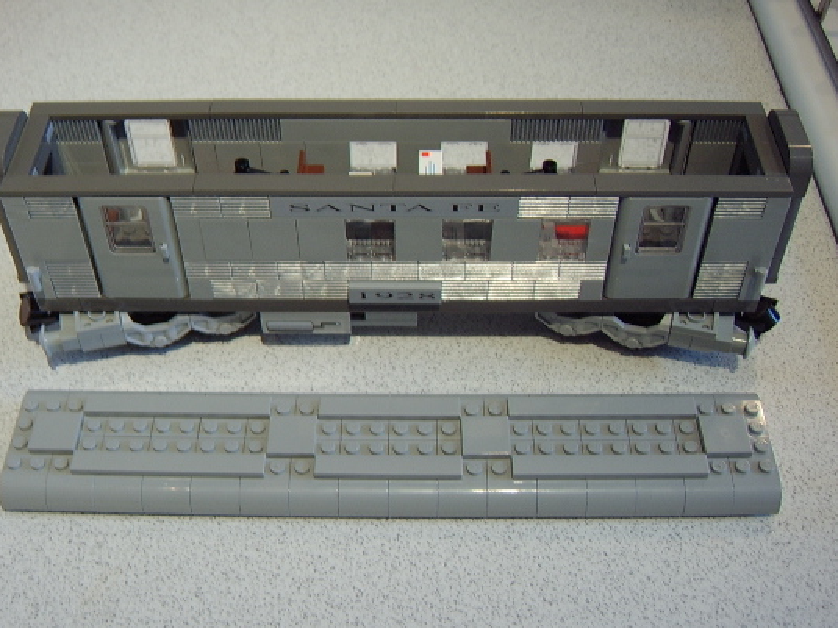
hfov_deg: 50.1
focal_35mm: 37
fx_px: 896
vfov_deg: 38.6
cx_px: 385
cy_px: 275
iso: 100
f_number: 2.7
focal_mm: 8.13
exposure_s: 1/23
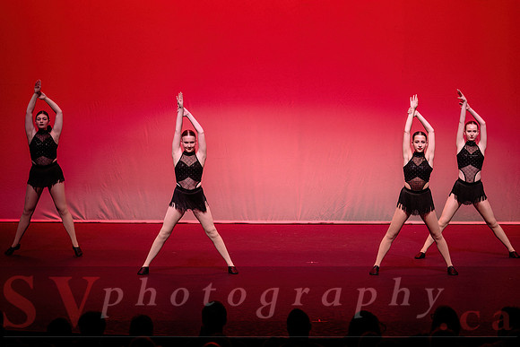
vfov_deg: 12.4
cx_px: 260
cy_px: 159
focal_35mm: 111
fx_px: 1601
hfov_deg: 18.5
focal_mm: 102
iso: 1250
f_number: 2.8
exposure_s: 1/500
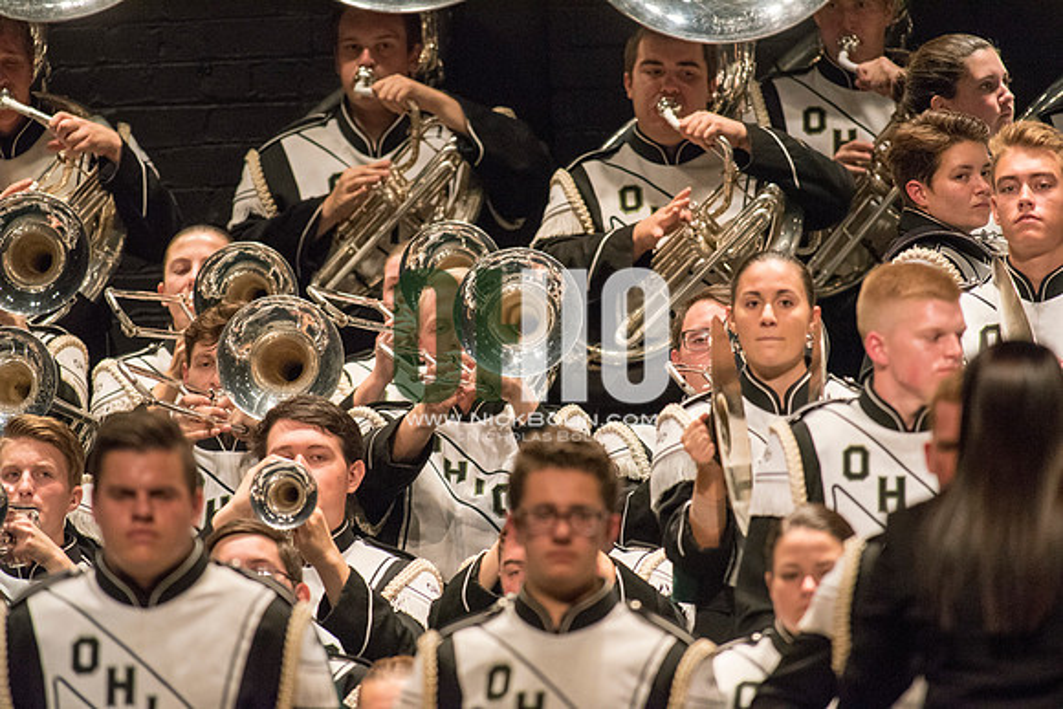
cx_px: 532
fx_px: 17720
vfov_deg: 2.3
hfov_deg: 3.4
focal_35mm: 600
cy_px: 354
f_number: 5.6
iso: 4000
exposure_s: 1/320
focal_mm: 600
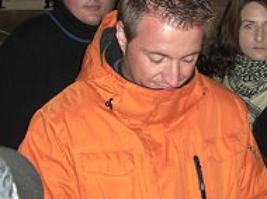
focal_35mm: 106
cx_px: 263
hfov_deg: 18.1
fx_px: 817
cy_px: 142
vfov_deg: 13.9
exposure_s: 1/60
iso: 200
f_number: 2.8
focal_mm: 7.9
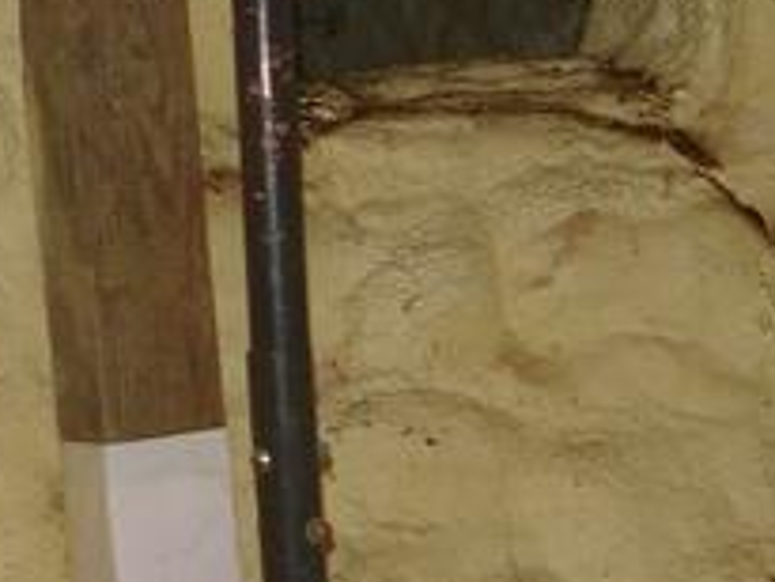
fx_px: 2688
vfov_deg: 12.3
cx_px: 1455
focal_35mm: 120
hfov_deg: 14.2
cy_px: 397
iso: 200
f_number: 3
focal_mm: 4.1
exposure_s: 1/30
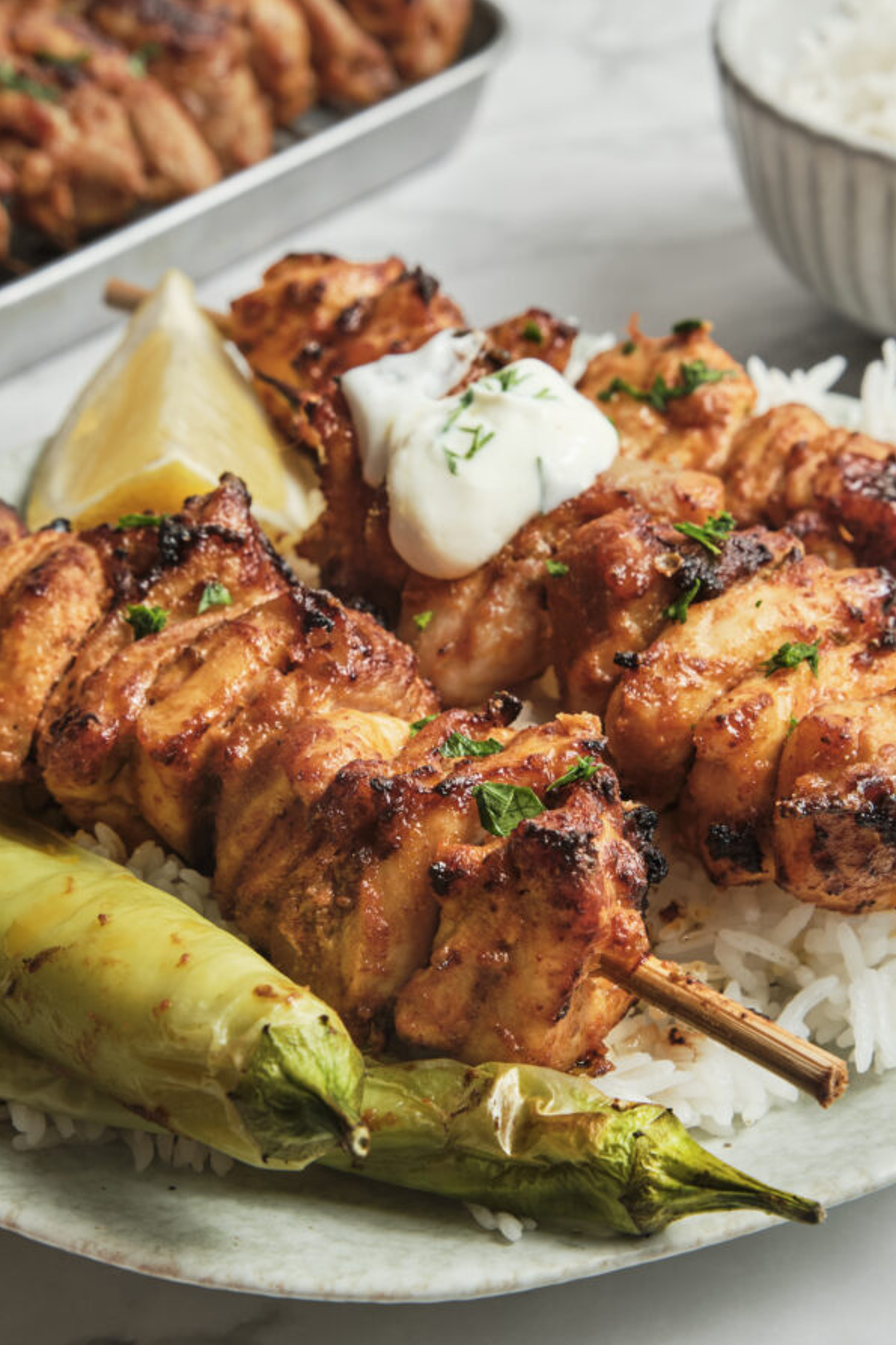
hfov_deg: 17.5
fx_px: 2913
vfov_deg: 26.0
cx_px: 513
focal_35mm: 78
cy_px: 649
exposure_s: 1/80
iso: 200
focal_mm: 45.1
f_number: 9
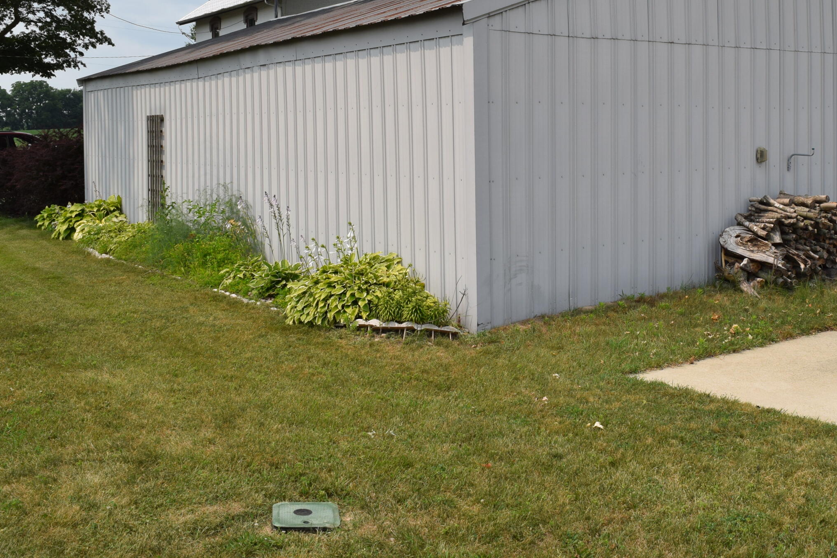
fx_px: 930
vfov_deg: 32.9
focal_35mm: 40
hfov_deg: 47.8
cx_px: 546
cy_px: 152
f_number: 10
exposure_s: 1/400
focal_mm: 18
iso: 200
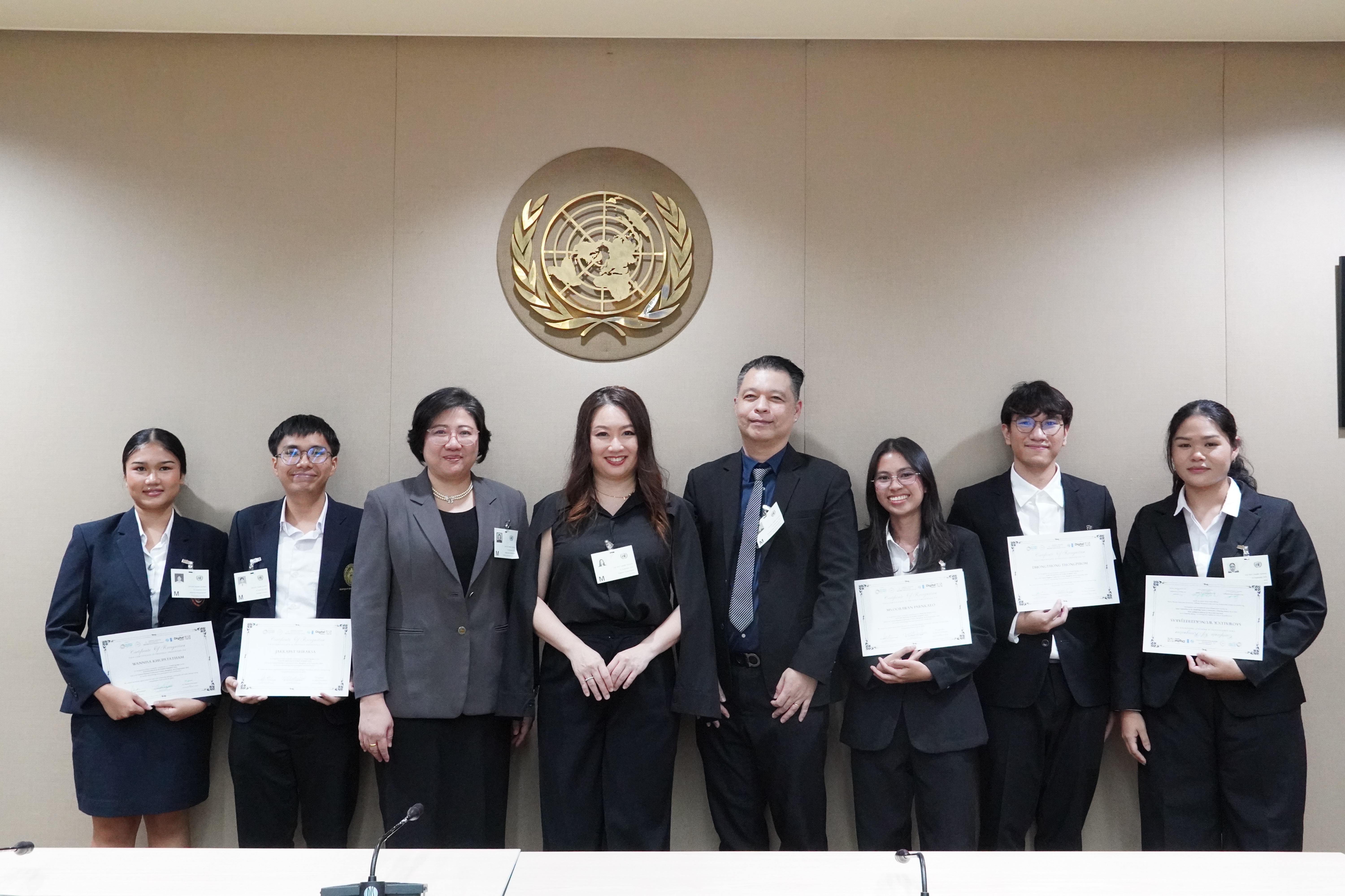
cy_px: 448
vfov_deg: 38.4
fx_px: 1289
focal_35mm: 34
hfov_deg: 55.1
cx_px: 672
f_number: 8
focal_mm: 23
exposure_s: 1/30
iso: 6400
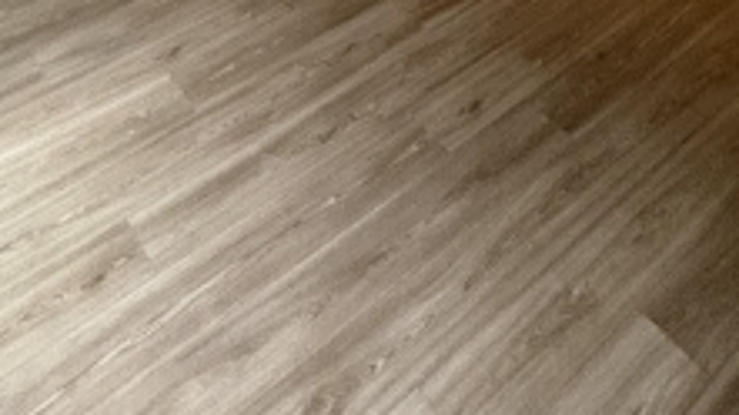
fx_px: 901
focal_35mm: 46
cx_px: 294
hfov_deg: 44.4
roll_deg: +0.1
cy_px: -561
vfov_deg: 15.4
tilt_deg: -3.5
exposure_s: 1/60
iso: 800
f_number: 2.2
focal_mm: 2.22
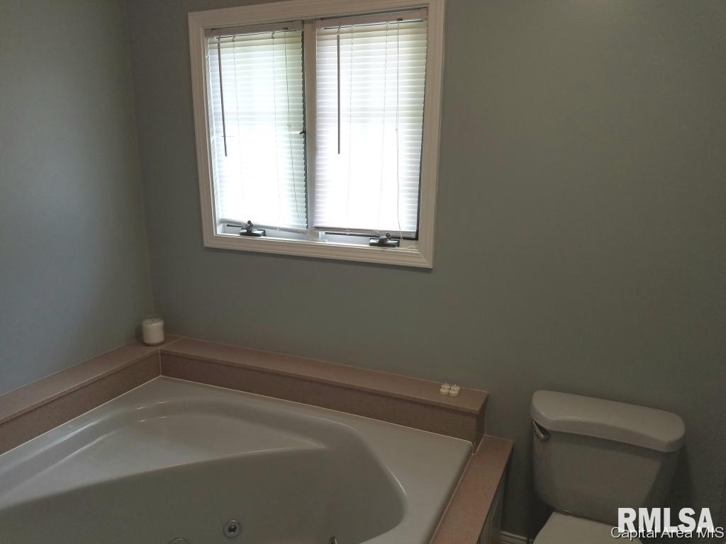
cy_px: 272
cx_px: 363
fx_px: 545
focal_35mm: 26
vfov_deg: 53.1
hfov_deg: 67.3
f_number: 1.7
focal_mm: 4.2
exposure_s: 1/60
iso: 80
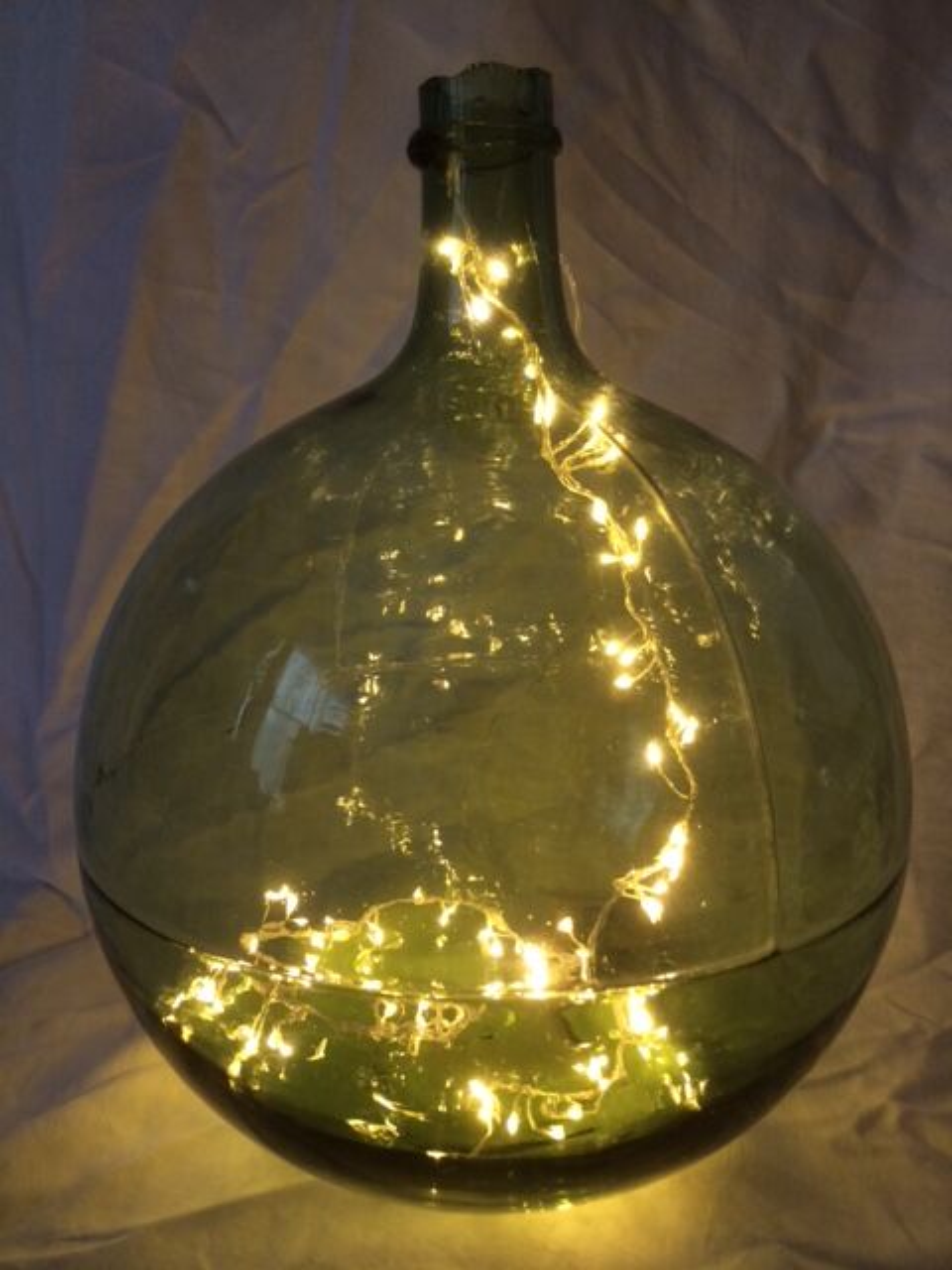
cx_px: 476
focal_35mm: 29
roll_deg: +1.0
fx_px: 1063
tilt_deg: -15.4
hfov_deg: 48.2
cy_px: 635
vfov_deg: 61.7
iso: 64
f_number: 2.2
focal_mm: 4.15
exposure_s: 1/33
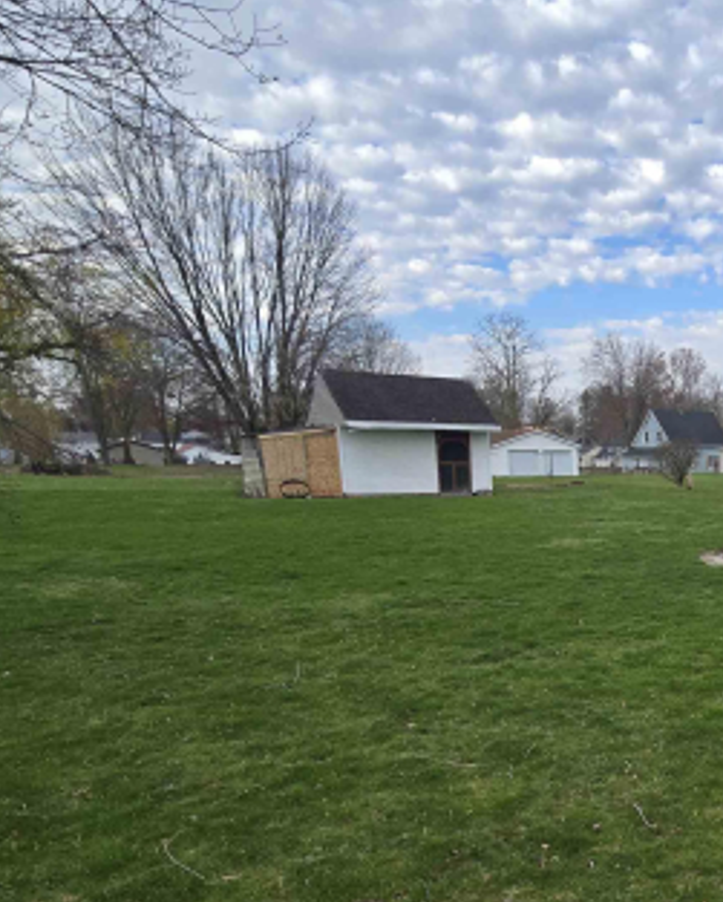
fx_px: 721
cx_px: 673
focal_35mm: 27
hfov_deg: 47.0
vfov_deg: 60.8
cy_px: 669
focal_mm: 2.2
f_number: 2.2
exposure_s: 1/859
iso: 50
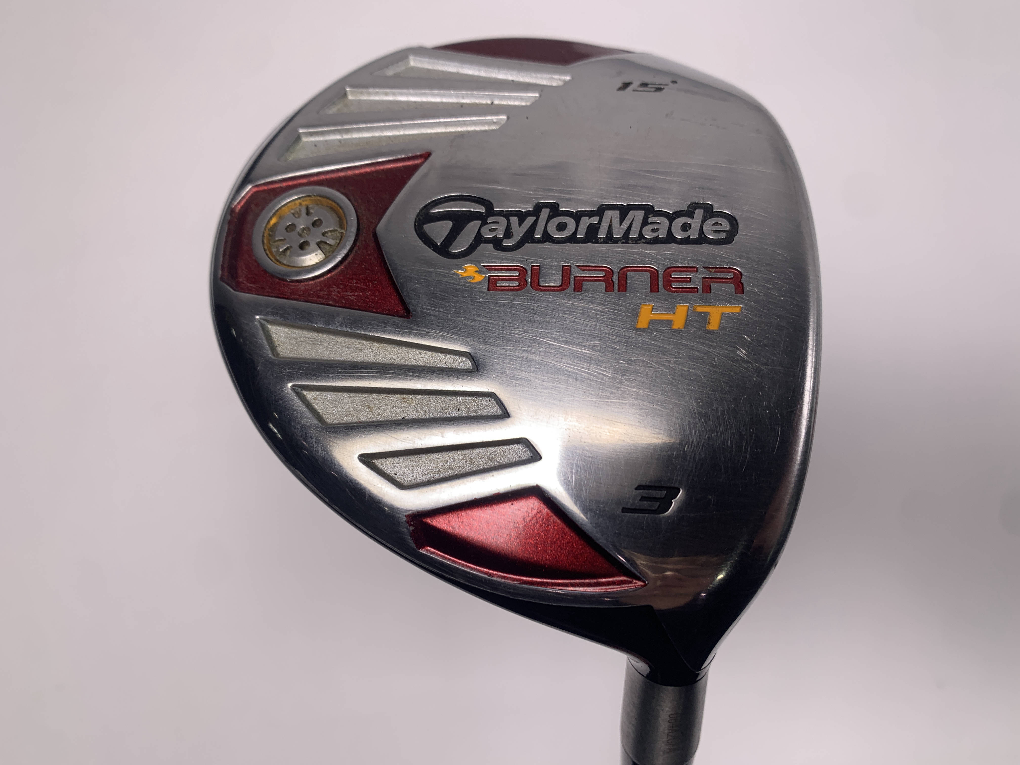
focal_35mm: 26
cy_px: 382
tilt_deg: -79.7
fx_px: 766
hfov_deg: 67.3
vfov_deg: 53.1
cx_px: 510
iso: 25
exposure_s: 1/257
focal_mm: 4.25
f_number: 1.8
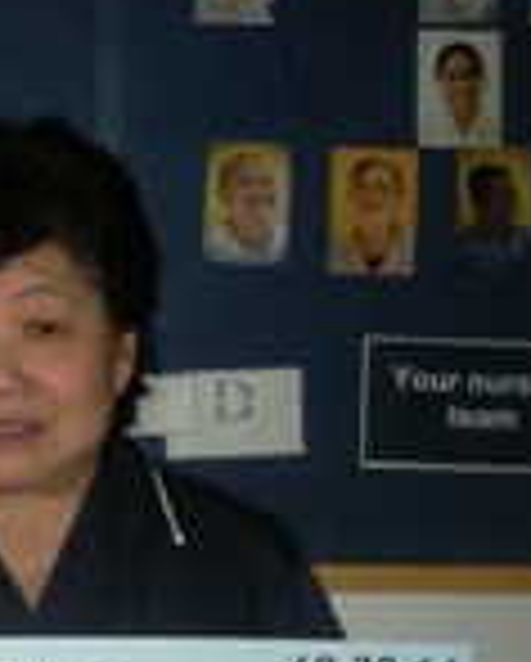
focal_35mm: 93
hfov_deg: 15.5
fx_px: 1823
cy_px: 576
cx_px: -230
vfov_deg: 20.2
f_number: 2.8
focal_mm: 5.7
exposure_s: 1/60
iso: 64
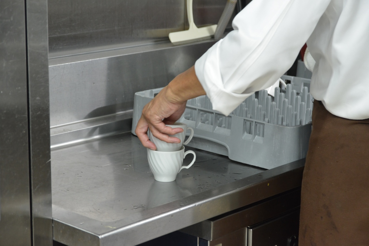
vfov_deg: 13.0
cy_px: 123
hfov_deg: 19.5
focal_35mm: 105
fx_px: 1076
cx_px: 184
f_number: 8
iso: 3200
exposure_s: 1/80
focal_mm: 105
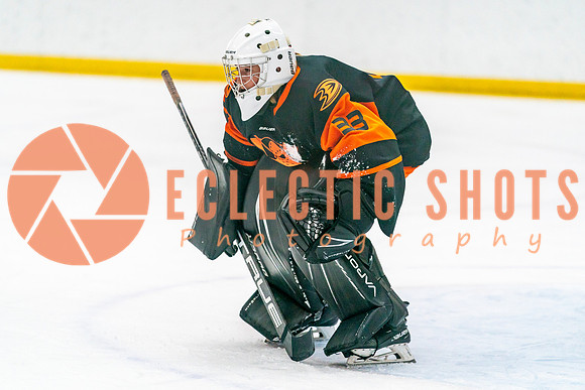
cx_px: 292
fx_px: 3251
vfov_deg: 6.9
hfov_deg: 10.3
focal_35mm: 200
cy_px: 195
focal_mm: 200
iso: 3200
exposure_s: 1/1250
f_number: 2.8
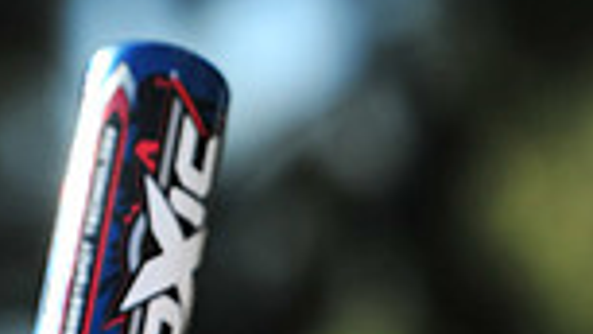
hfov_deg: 3.8
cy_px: 835
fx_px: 9055
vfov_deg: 2.1
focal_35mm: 576
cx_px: 357
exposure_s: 1/1600
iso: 200
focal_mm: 145
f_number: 4.5
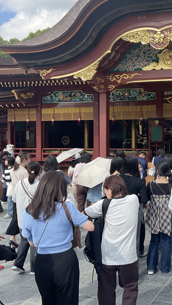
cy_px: 154
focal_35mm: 43
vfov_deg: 47.4
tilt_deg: -2.3
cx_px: 183
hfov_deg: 25.9
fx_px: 349
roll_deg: -0.2
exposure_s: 1/719
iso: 20
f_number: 1.8
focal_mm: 3
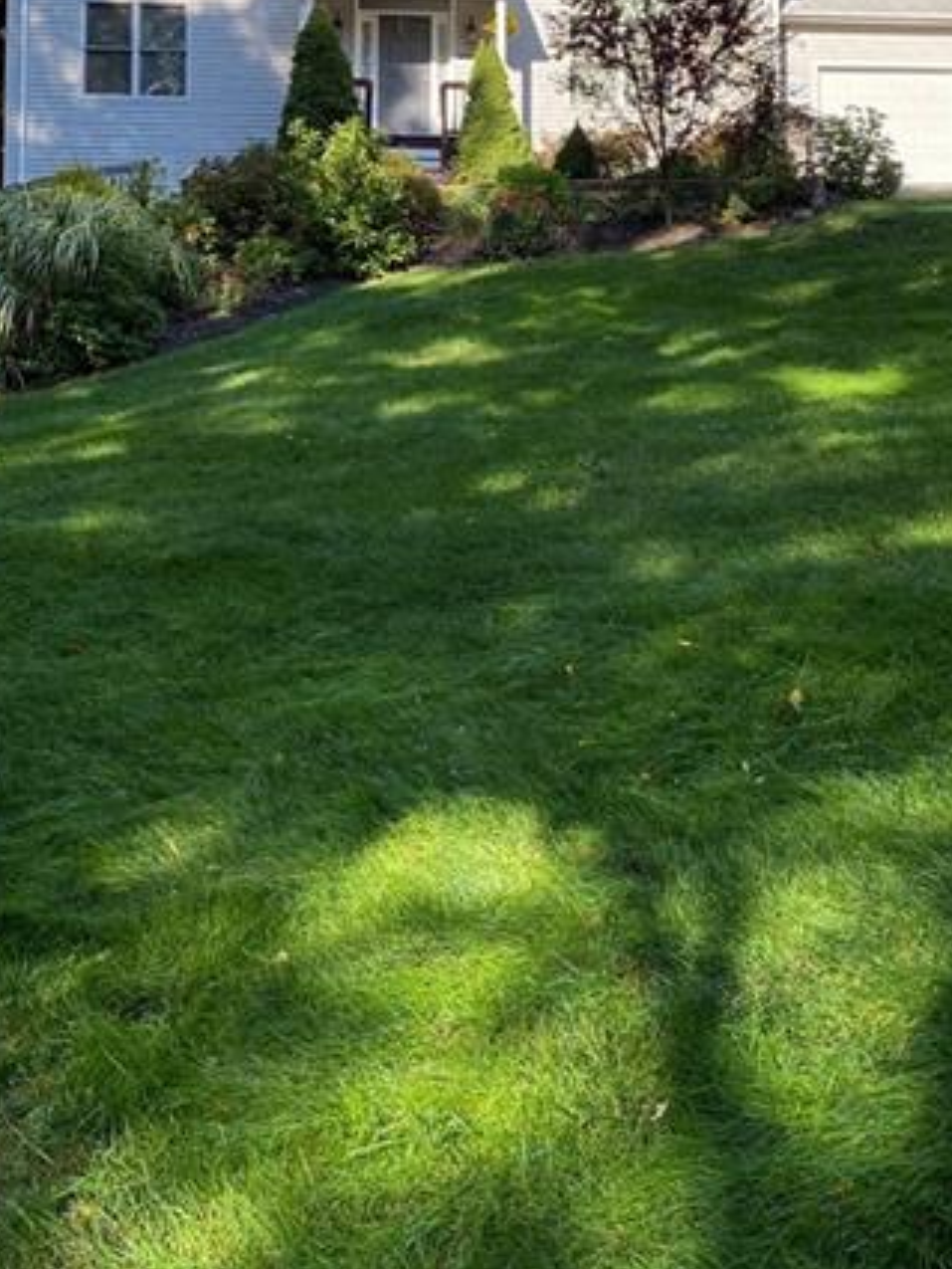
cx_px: 627
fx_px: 1723
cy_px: 224
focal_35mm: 47
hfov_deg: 30.7
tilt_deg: +5.0
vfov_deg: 38.6
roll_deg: +0.4
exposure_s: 1/805
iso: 32
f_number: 1.8
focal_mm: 4.25
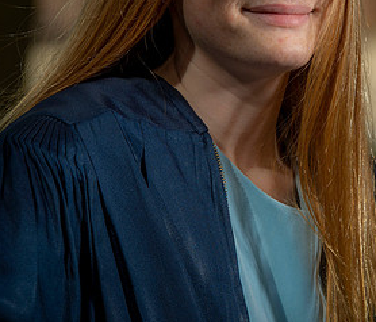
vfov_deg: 4.6
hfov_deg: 5.4
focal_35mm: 347
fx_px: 3969
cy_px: 57
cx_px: 339
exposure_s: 1/250
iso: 80
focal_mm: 155
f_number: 6.3
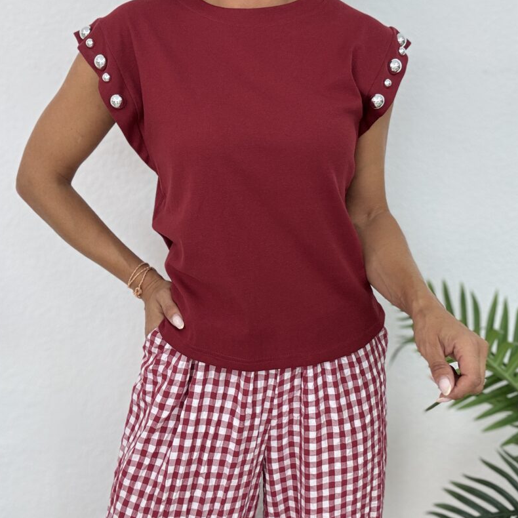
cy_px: 235
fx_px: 609
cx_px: 255
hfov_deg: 46.0
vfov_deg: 46.0
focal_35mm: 36
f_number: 1.9
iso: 64
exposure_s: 1/100
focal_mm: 2.69
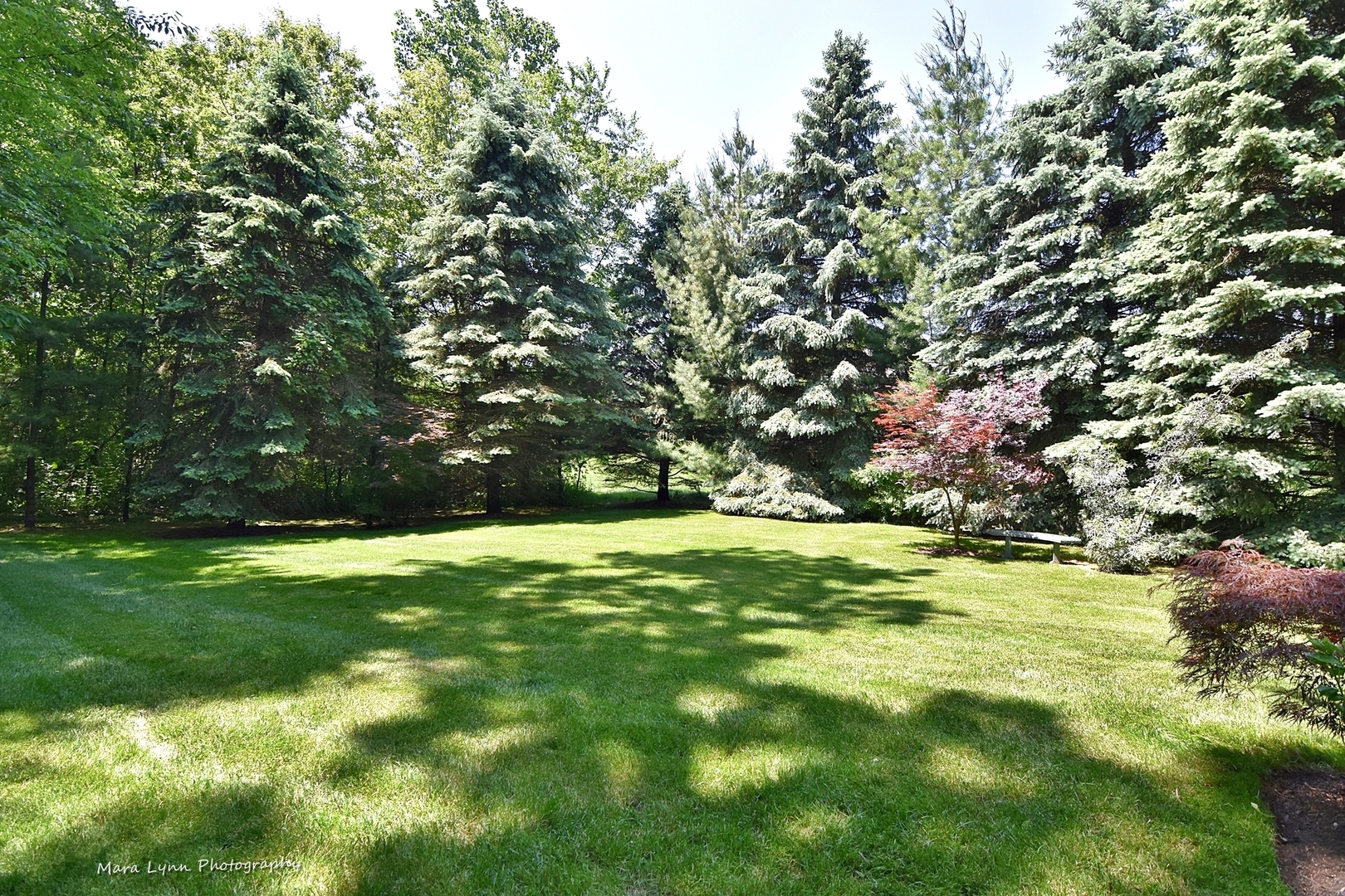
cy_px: 448
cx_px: 672
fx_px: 616
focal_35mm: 16
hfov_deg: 95.0
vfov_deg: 72.1
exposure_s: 1/250
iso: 400
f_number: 8
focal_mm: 11
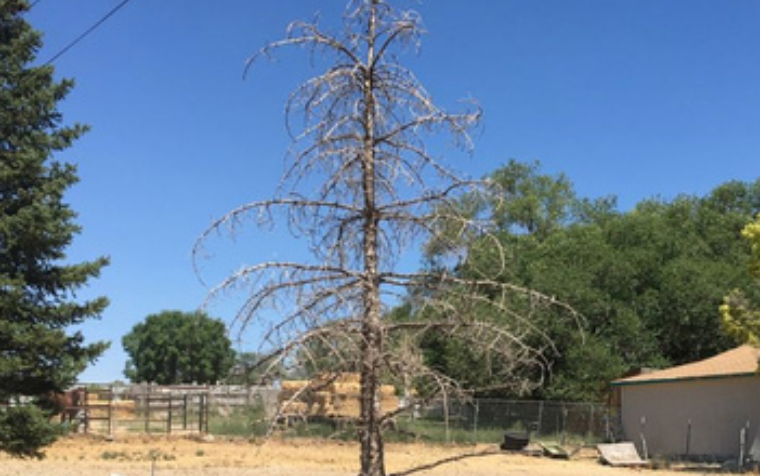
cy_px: 344
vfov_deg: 23.0
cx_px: 416
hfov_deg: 36.2
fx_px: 1161
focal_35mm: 56
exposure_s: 1/1451
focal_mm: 4.15
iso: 25
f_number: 2.2
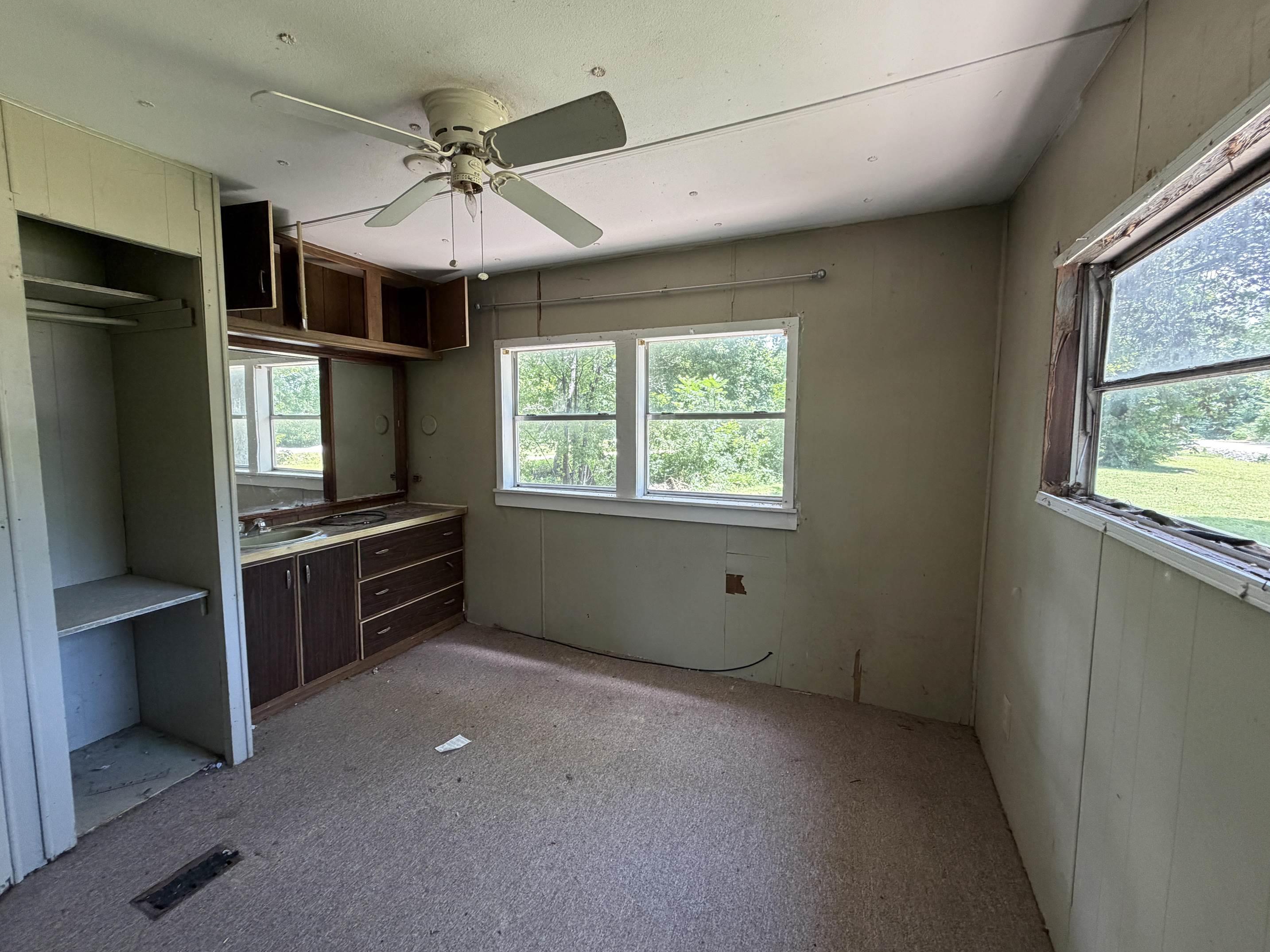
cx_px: 602
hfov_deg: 98.1
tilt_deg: -5.5
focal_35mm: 15
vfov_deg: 81.7
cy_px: 468
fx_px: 550
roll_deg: +0.0
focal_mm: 2.22
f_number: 2.2
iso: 250
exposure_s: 1/121
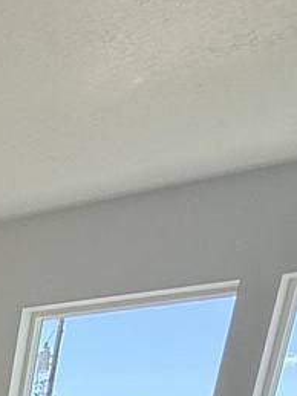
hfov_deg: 14.4
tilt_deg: -20.2
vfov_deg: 15.5
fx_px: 950
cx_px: -315
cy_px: 899
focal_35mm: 83
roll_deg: -3.6
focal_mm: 2.22
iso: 50
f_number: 2.2
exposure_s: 1/243
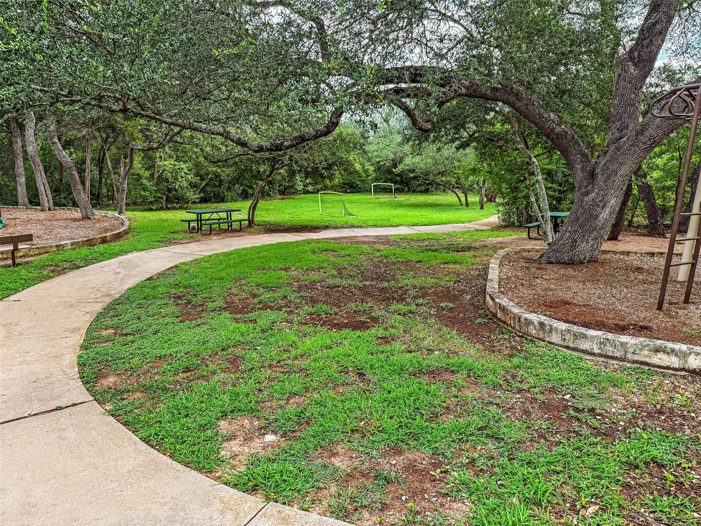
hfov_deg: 71.6
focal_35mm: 24
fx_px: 486
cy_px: 263
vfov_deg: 56.8
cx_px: 350
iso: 100
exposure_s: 1/700
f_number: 1.8
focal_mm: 6.76
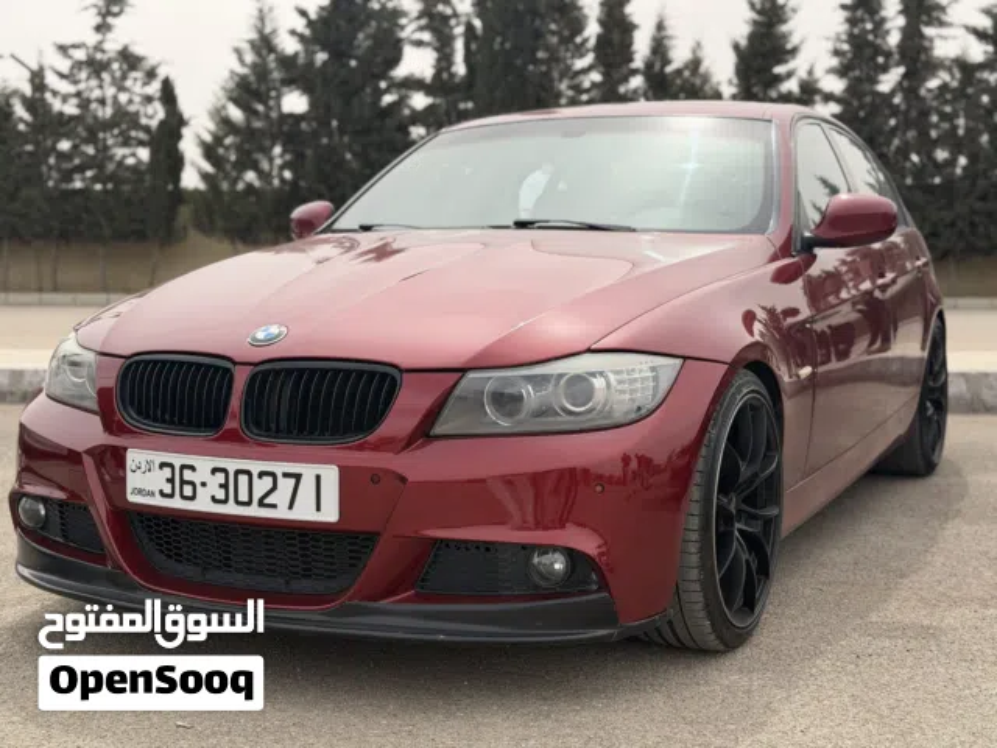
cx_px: 498
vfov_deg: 30.3
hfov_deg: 39.7
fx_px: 1382
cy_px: 374
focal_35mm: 48
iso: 64
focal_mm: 6.76
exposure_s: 1/4878
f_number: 1.78
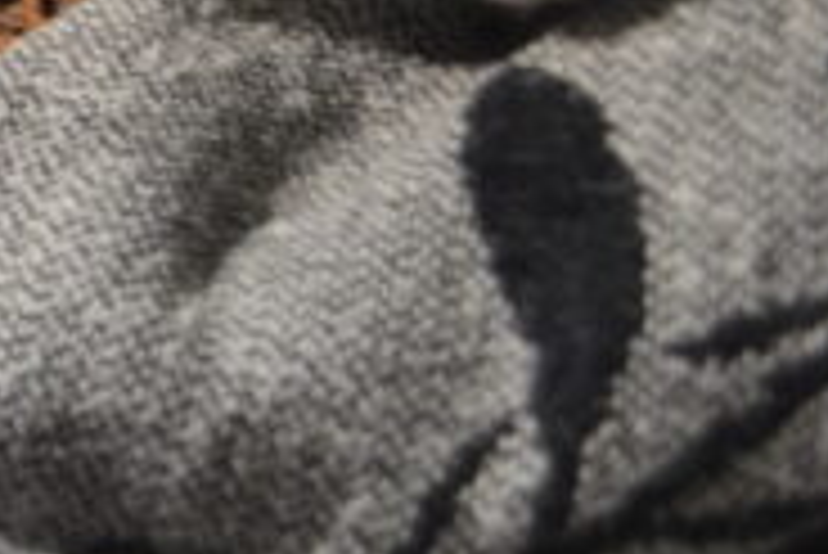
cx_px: -1346
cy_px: -736
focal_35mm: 150
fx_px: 3453
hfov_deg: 10.9
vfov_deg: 8.4
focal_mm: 18
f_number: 3.5
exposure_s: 1/20
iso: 400
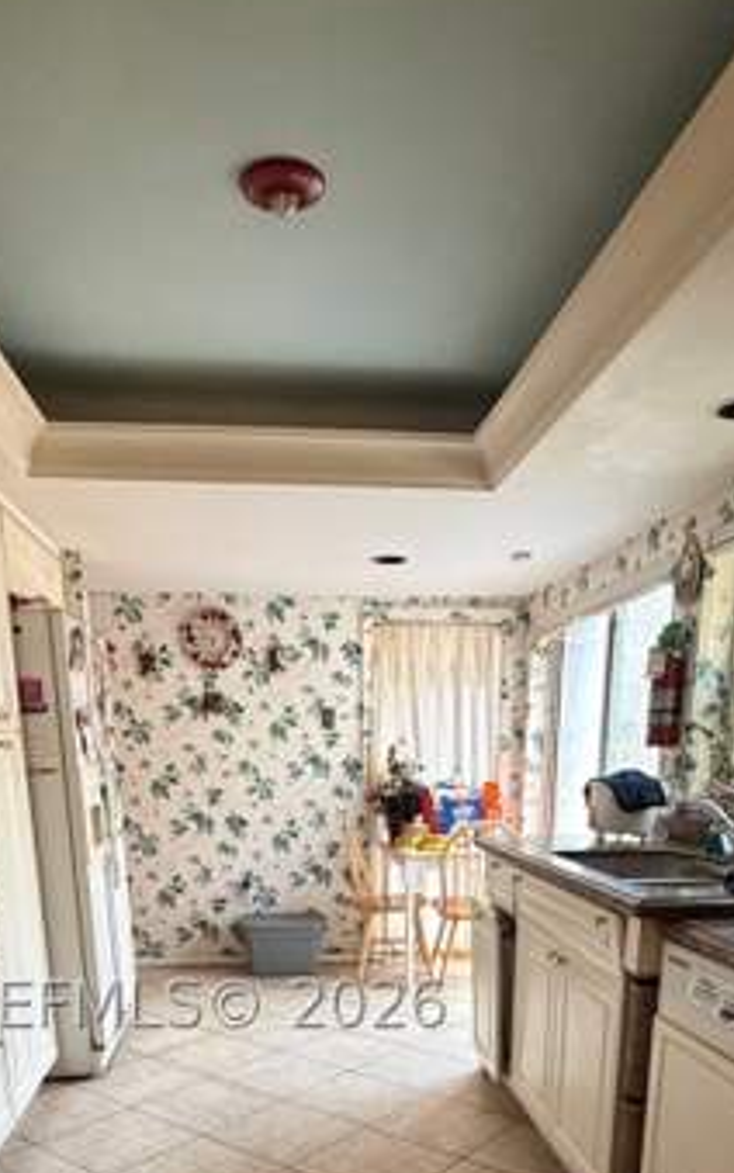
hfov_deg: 44.6
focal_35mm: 28
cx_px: 364
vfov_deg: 59.0
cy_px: 1003
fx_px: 896
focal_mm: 2.22
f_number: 2.2
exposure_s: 1/60
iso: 500
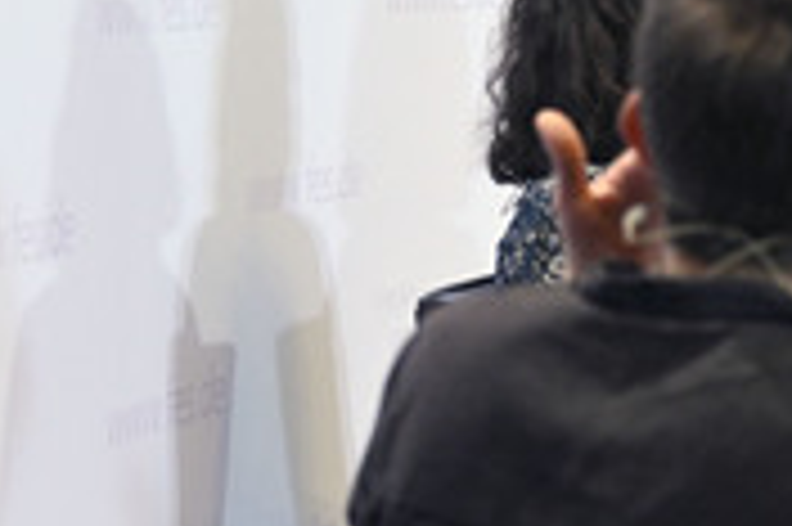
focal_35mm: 218
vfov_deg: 6.3
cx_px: 785
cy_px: 517
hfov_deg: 9.4
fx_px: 4791
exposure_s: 1/500
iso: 6400
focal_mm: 85
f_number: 6.3
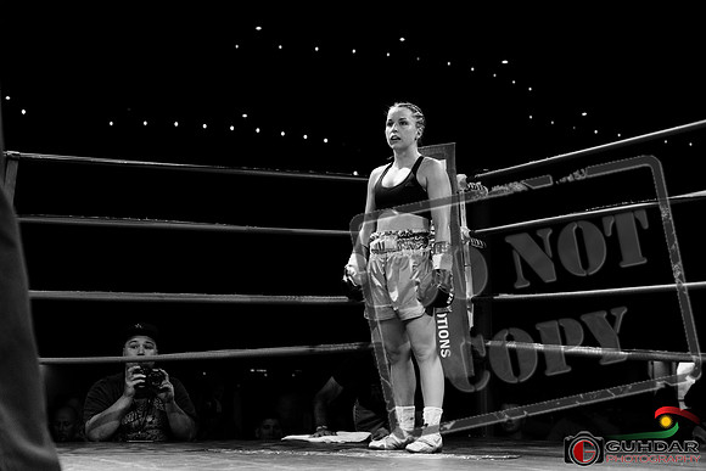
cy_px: 236
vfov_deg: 19.5
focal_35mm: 70
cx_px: 353
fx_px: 1373
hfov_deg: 28.8
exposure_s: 1/1000
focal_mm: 70
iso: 4000
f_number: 4
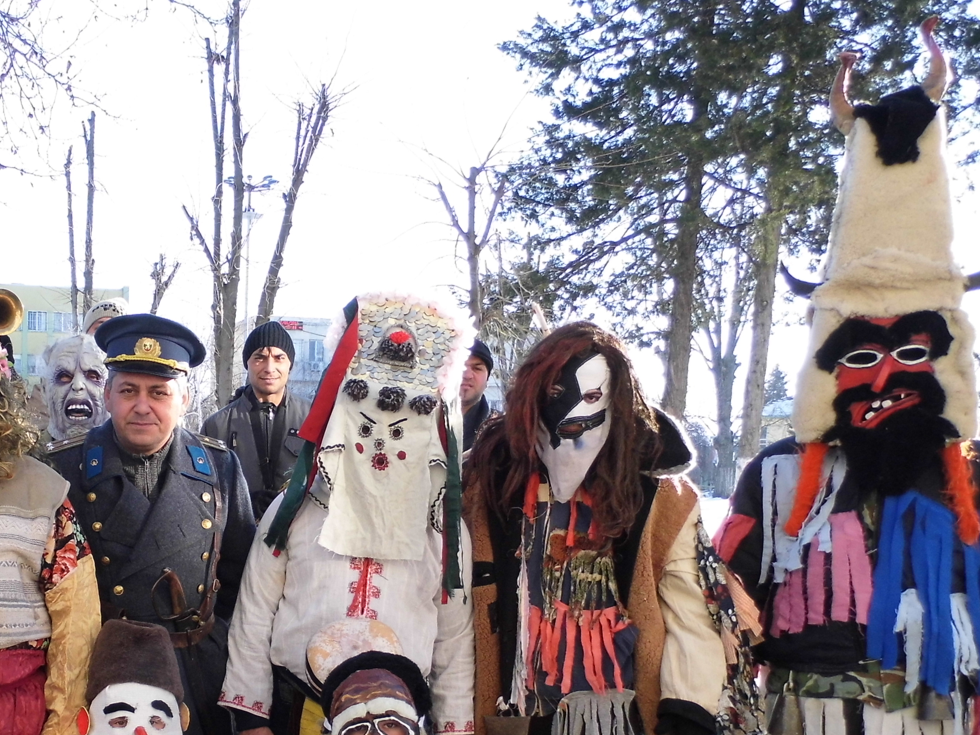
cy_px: 631
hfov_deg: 41.2
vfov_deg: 32.3
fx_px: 1217
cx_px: 144
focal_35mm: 43
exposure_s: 1/400
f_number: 3.1
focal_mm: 4.5
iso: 100
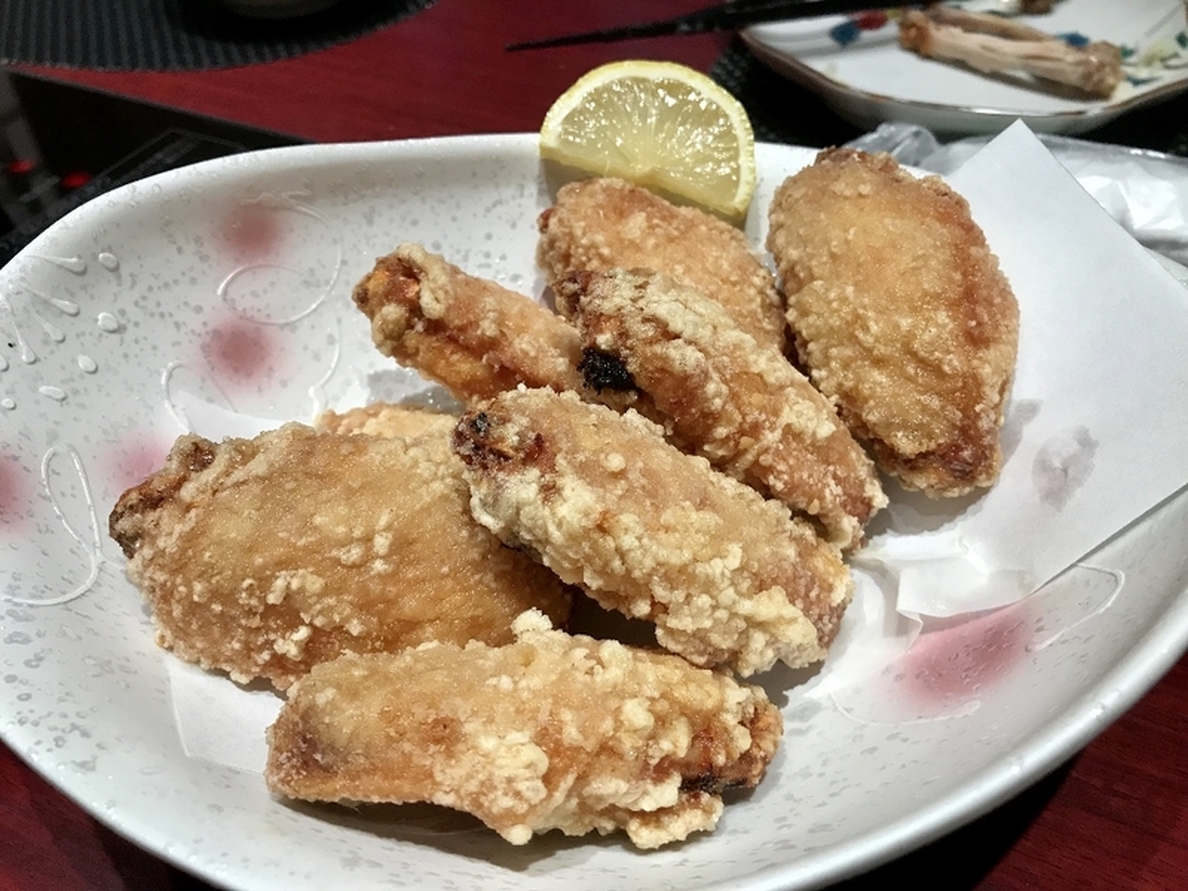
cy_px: 446
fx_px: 961
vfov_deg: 49.7
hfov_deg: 63.4
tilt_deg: -45.4
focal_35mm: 28
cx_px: 594
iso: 25
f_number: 1.8
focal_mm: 3.99
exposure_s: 1/40
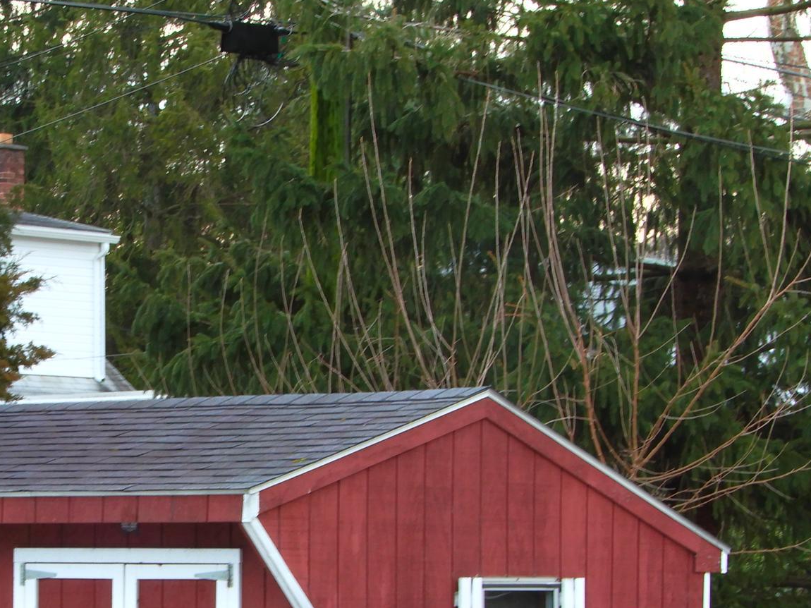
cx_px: 120
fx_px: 4380
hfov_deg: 10.5
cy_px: 503
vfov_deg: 7.9
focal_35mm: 187
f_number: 7.1
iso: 80
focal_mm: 18.7
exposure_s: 1/40
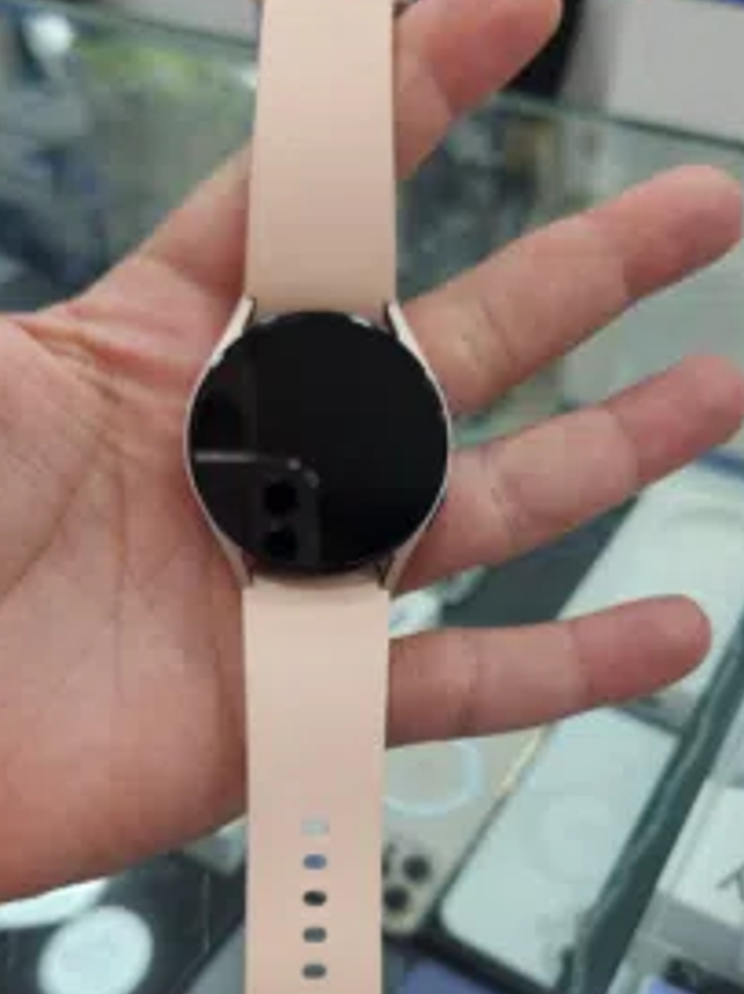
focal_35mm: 34
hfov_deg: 41.8
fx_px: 975
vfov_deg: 53.6
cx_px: 381
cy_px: 591
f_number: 1.8
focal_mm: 5.4
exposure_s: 1/180
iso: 40
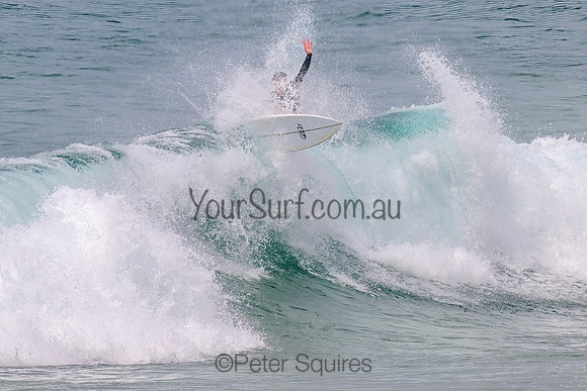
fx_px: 17862
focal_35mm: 1095
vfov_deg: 1.3
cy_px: 175
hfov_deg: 1.9
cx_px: 254
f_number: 11
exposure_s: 1/2000
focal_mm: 800
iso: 500
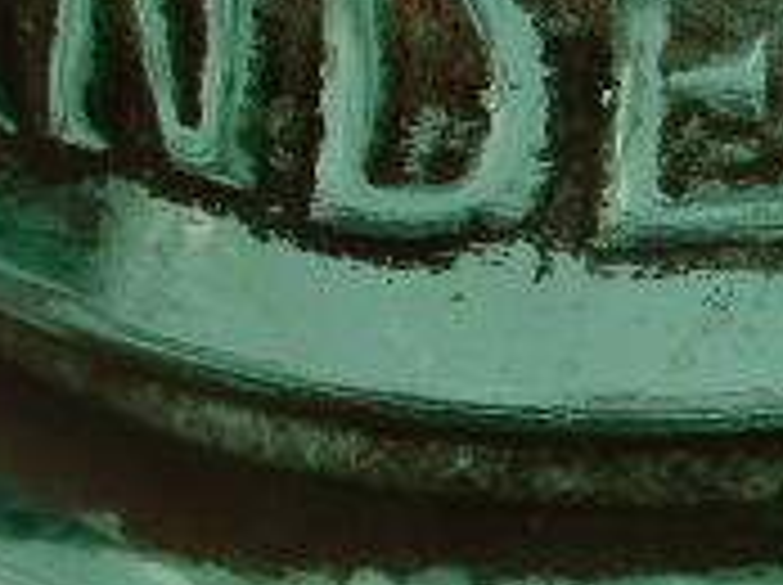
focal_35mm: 129
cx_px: 666
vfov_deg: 11.5
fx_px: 2914
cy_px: 256
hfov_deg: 15.2
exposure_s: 1/250
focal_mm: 6.1
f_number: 3.7
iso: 100
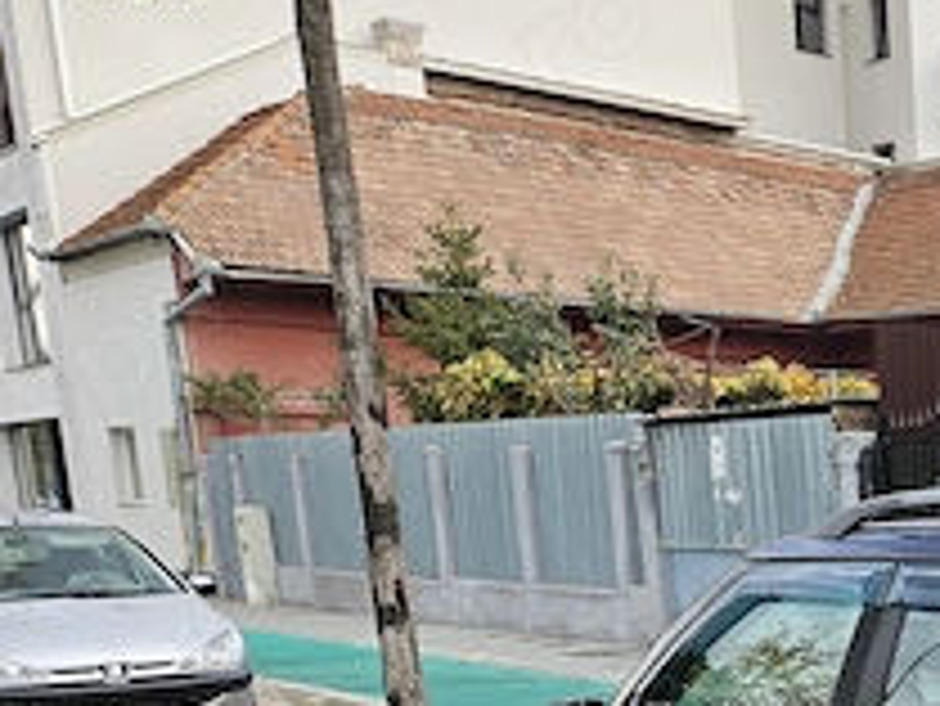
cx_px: 1304
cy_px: 926
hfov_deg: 24.5
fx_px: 1793
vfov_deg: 20.3
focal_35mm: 66
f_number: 1.8
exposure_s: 1/345
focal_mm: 5.4
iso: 25
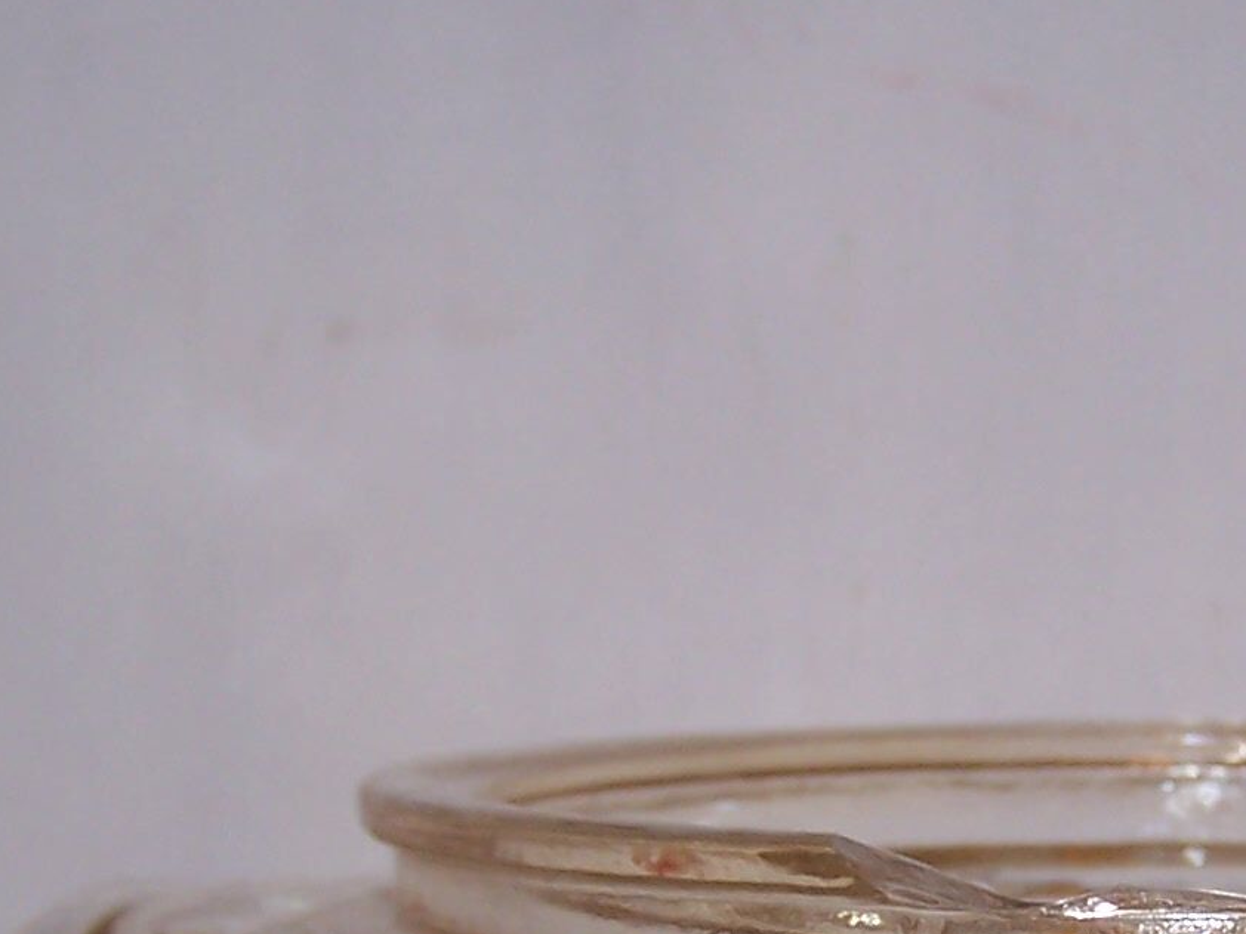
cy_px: 906
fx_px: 3742
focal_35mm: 104
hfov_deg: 18.5
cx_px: 1154
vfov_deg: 14.0
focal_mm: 6.3
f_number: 2.8
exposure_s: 1/60
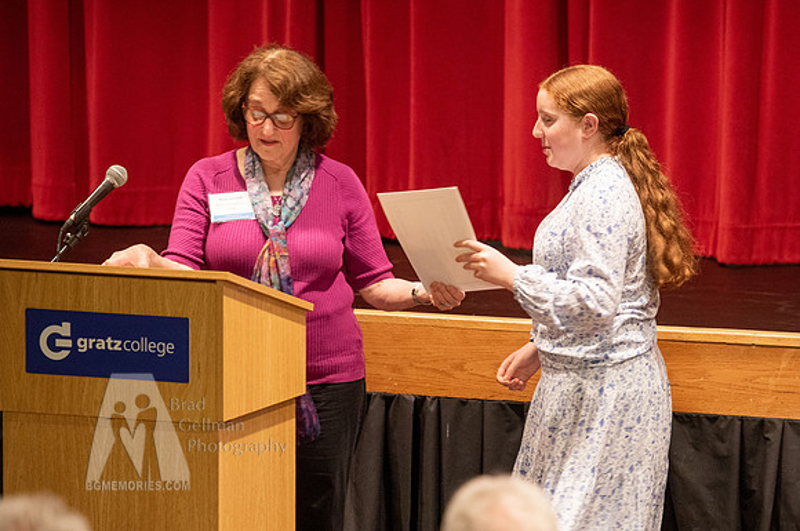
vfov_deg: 5.7
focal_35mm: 241
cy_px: 357
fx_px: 5339
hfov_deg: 8.6
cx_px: 497
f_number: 2.8
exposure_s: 1/80
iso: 2500
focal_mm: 175
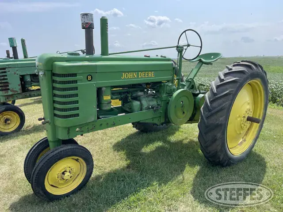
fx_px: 213
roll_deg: +3.0
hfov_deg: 67.3
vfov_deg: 53.1
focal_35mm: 26
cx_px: 142
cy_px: 106
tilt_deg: -10.5
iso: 32
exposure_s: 1/2288
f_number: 1.6
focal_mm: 5.1
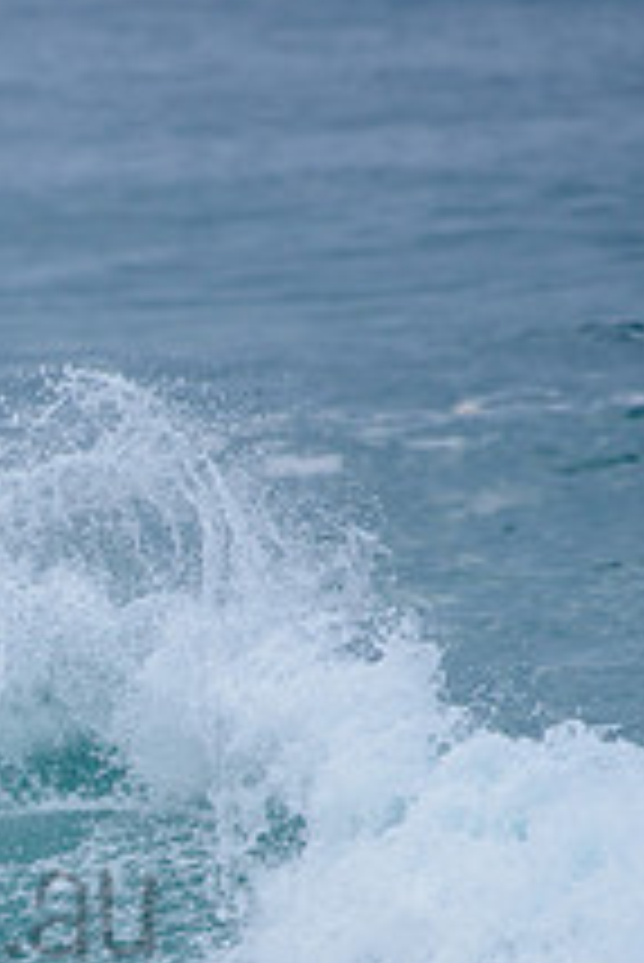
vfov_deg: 1.5
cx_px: -320
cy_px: 853
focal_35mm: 1354
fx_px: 36271
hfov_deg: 1.0
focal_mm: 500
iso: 250
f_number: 5.6
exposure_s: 1/2000
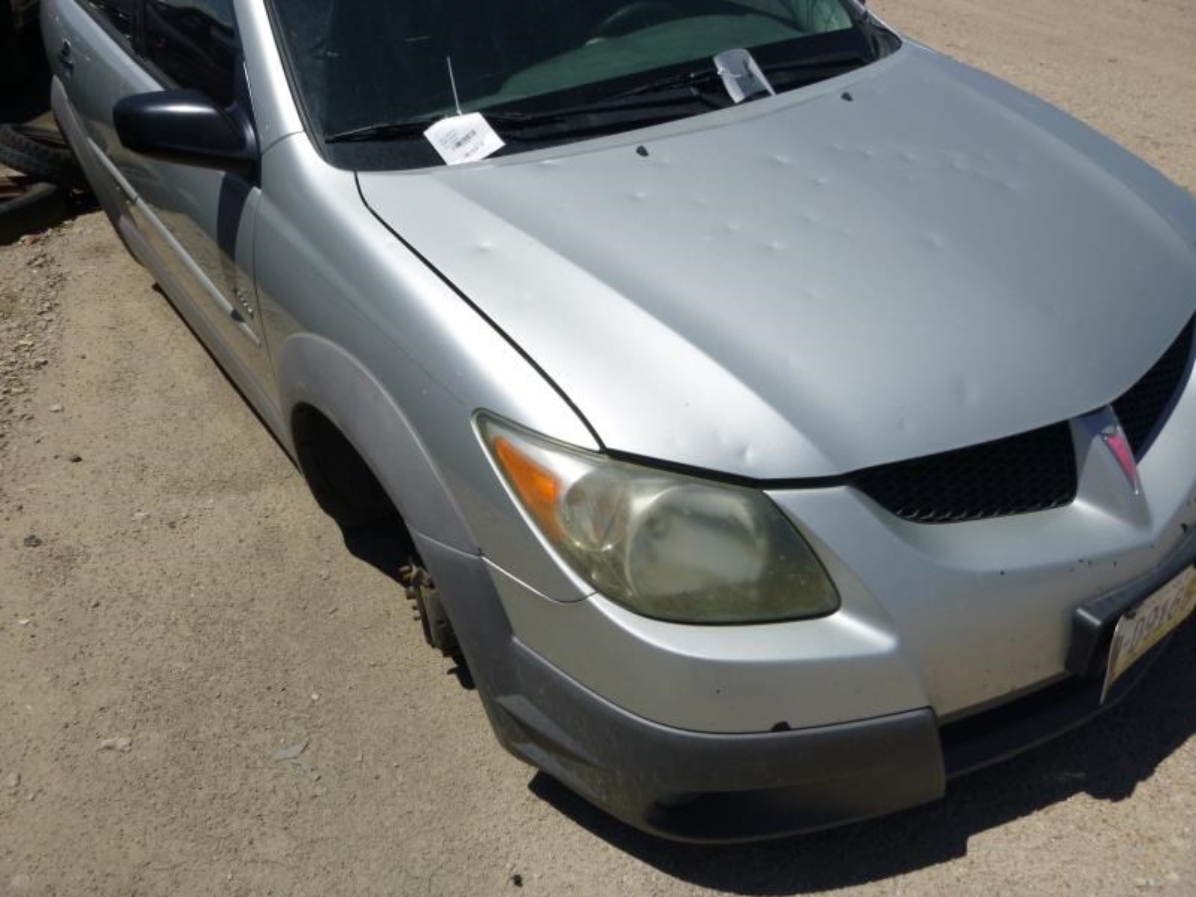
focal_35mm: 29
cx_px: 598
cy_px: 448
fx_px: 1002
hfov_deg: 61.7
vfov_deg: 48.2
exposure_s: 1/1000
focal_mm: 5.2
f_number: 4.1
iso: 100
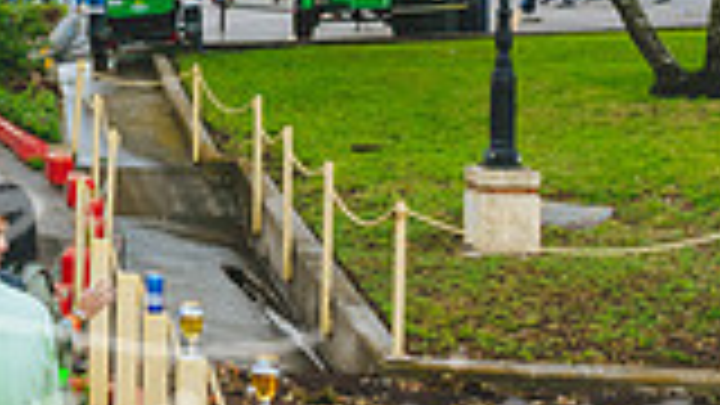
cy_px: -65
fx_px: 1737
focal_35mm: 91
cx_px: -216
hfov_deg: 21.2
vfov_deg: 13.0
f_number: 3.5
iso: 280
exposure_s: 1/160
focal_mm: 24
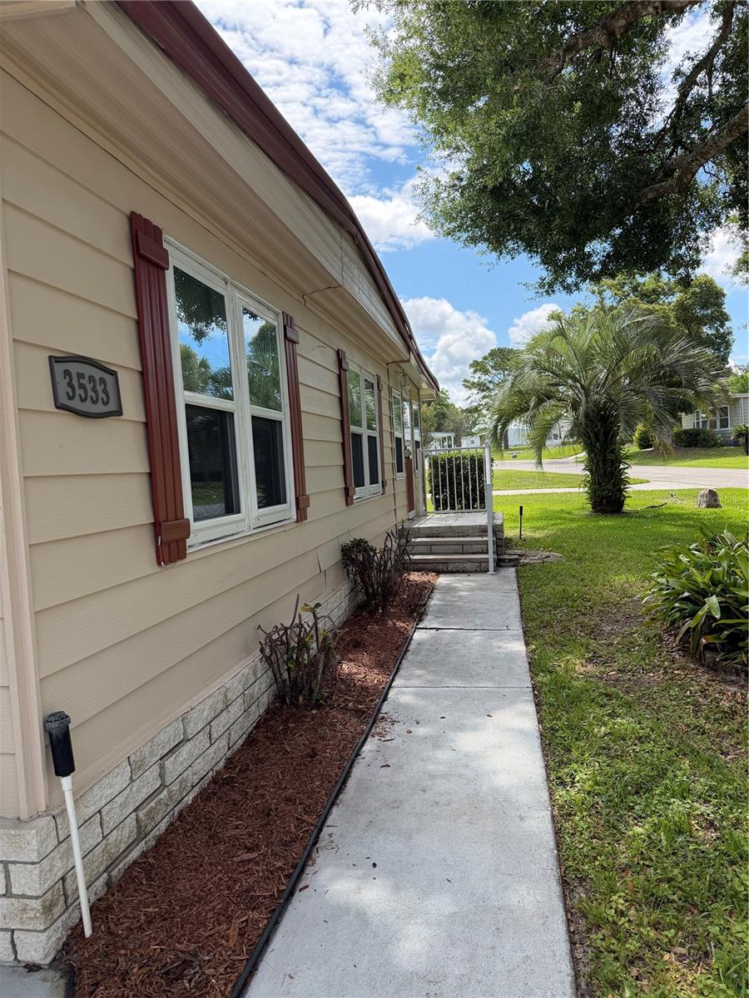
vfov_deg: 71.6
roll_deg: +2.7
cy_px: 499
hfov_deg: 56.8
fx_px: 692
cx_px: 374
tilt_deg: -2.7
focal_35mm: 24
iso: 100
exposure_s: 1/2110
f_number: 1.78
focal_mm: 6.76
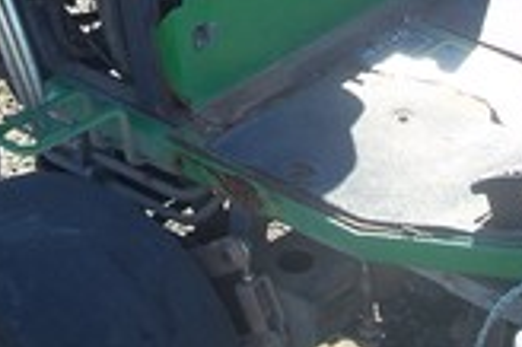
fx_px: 1854
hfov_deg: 16.0
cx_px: 232
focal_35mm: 128
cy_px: -169
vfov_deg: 10.3
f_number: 2.8
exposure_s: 1/250
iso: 64
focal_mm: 7.8
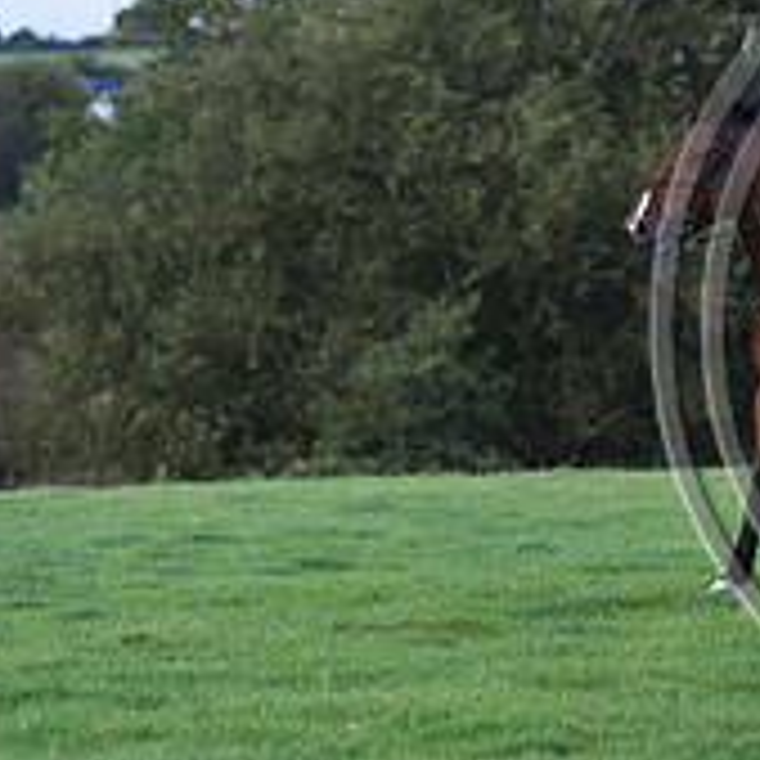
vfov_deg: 3.9
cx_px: 1066
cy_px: 265
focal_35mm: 451
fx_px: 11203
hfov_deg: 3.9
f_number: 5
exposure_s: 1/1250
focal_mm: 155
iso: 1400
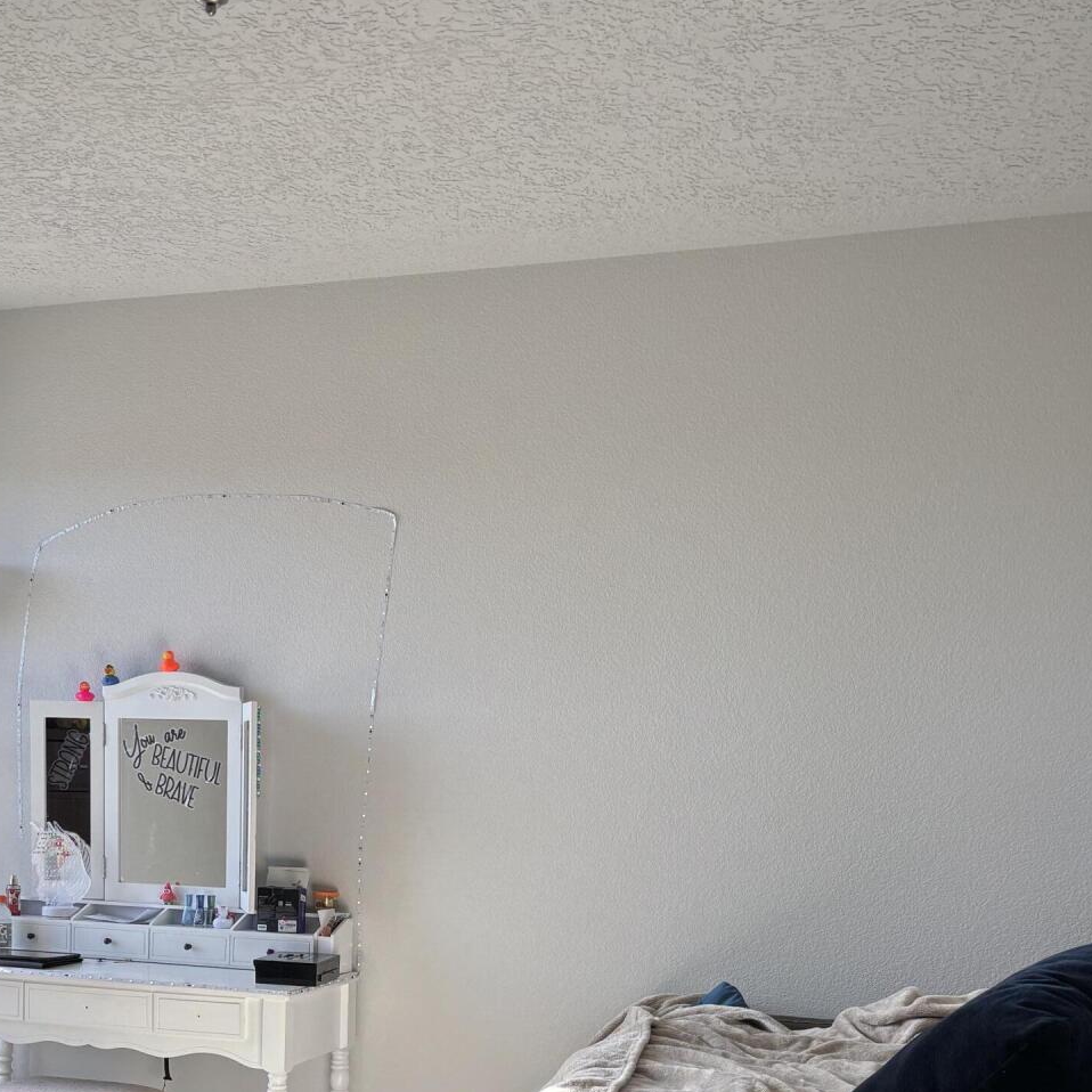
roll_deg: -1.3
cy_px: 988
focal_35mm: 48
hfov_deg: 35.0
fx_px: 1713
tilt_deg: -7.8
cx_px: 347
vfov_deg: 33.4
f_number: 1.6
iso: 40
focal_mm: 5.96
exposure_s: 1/188
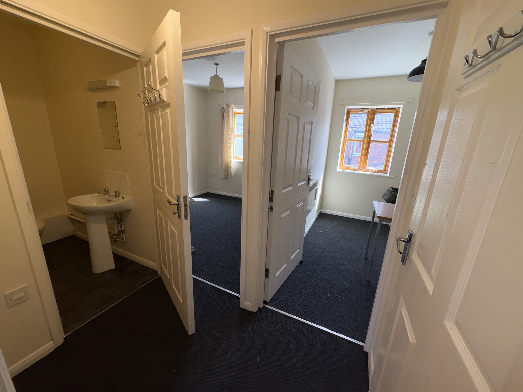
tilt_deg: -14.4
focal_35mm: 14
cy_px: 196
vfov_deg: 85.7
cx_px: 262
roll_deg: -1.7
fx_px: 212
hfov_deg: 102.1
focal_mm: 2.22
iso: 32
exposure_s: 1/125
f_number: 2.2
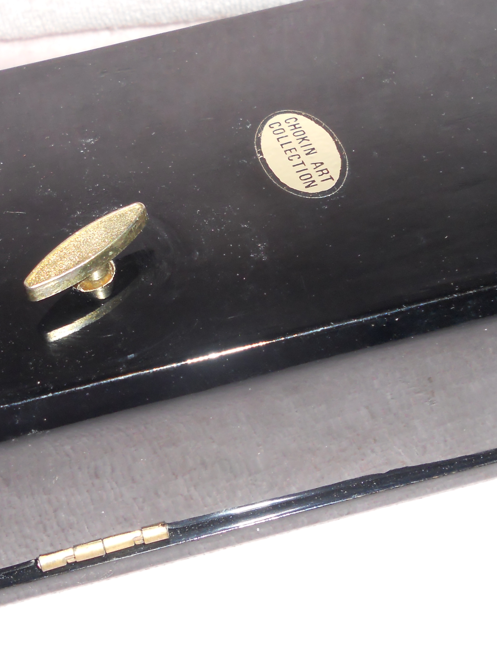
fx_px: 1034
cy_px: 308
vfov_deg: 35.5
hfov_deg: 26.8
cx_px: 158
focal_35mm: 54
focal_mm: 5.8
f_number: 8.8
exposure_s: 1/25
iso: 200
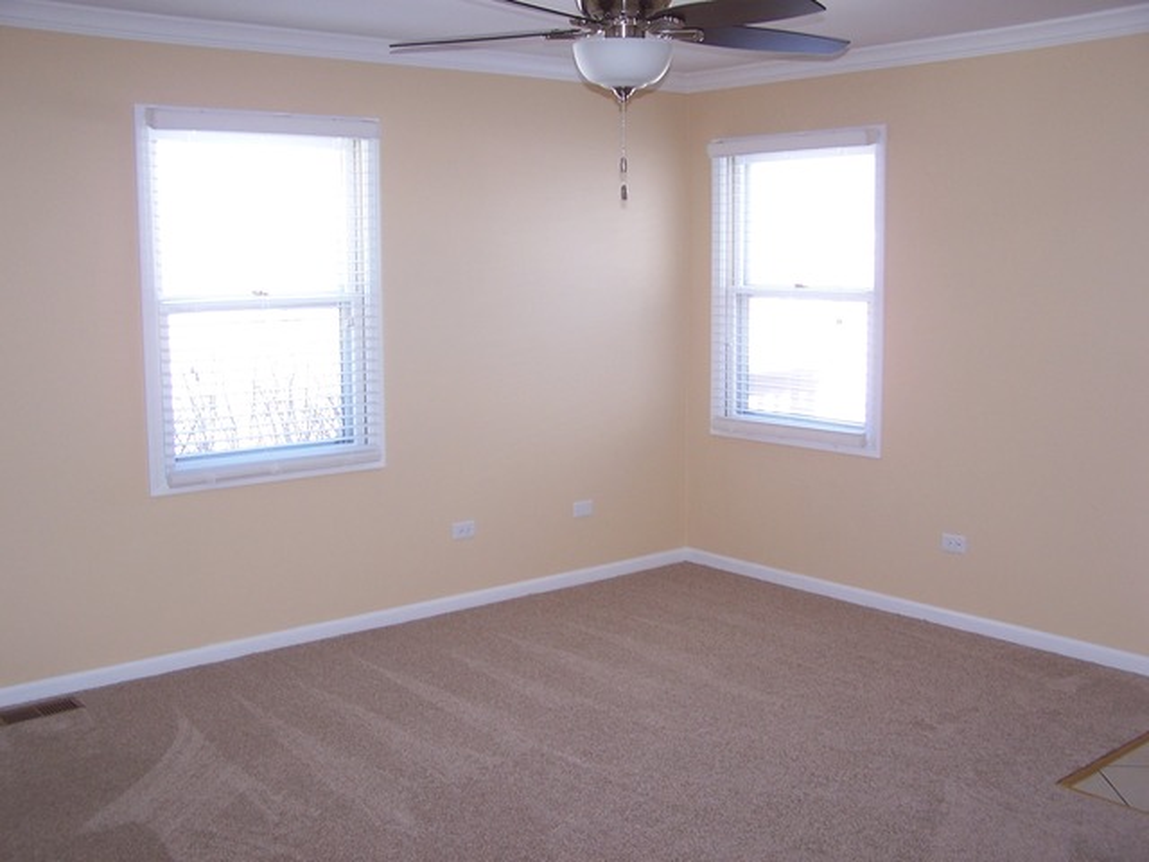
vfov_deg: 37.7
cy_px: 431
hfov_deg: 49.0
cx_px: 574
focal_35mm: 38
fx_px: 1261
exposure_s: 1/60
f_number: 2.8
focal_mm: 6.3
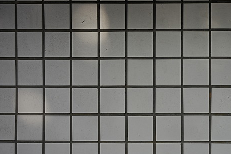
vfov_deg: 37.8
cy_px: 114
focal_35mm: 34
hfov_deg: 52.2
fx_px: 219
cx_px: 183
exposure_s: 1/100
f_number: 8
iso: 100
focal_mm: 20.1
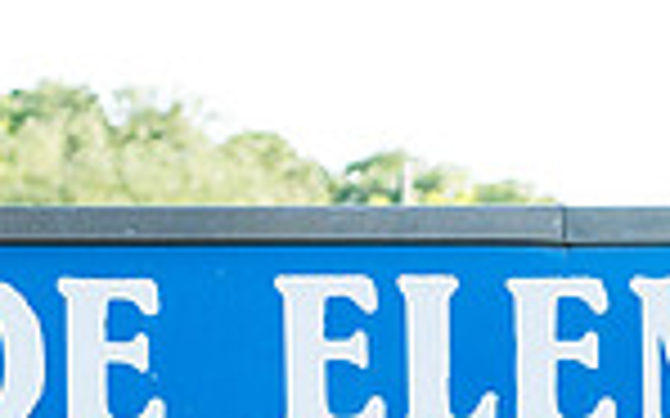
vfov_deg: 6.8
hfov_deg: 10.5
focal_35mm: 188
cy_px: 821
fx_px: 3432
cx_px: 1208
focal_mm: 35
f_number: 2.8
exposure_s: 1/800
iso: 250
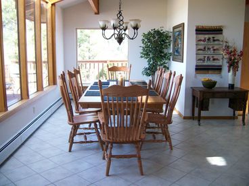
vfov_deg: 40.7
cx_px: 124
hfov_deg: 52.6
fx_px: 252
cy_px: 93
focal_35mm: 35
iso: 261
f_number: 2.8
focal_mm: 5.8
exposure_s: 1/125
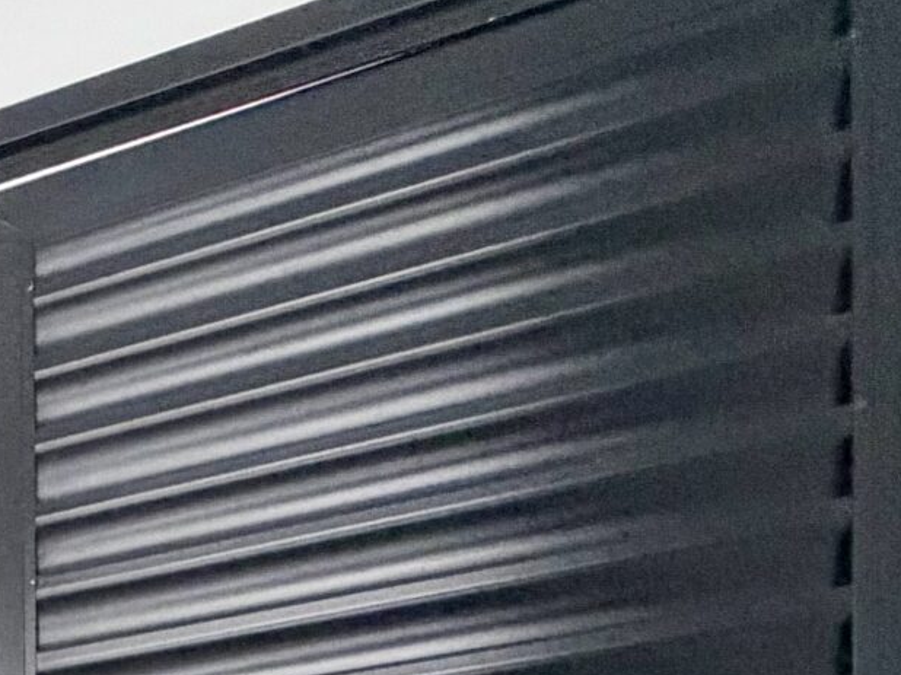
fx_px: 1509
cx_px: -742
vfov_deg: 19.2
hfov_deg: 21.2
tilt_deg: -1.3
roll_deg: +1.3
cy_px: 1207
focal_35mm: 58
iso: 320
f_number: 2.2
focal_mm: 2.22
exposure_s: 1/63
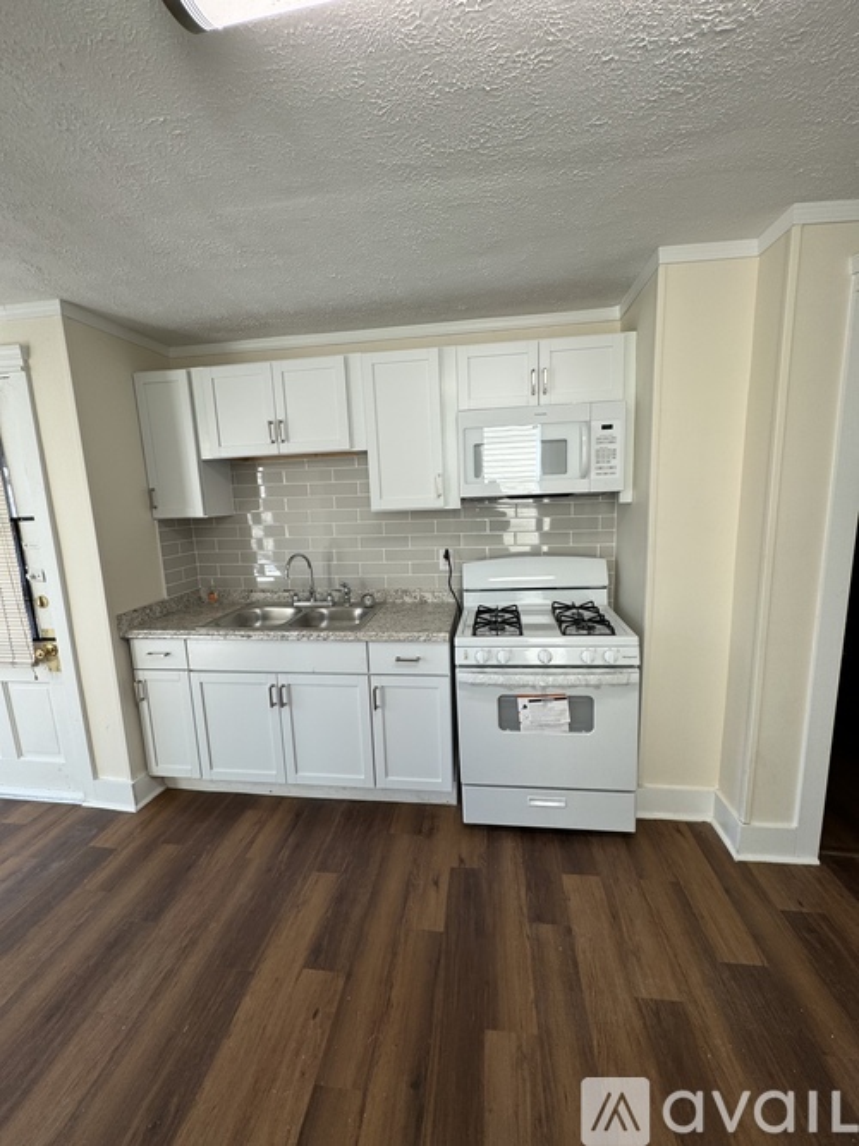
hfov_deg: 85.7
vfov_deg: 102.1
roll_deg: +2.1
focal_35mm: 14
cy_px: 573
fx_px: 463
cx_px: 430
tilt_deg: -10.2
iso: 50
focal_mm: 2.22
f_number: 2.2
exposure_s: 1/99
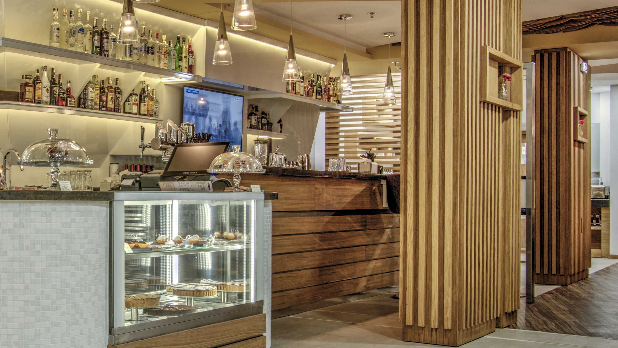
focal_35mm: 54
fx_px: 885
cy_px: 190
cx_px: 113
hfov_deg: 37.0
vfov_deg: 22.2
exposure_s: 1/6
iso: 200
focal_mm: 30
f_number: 8
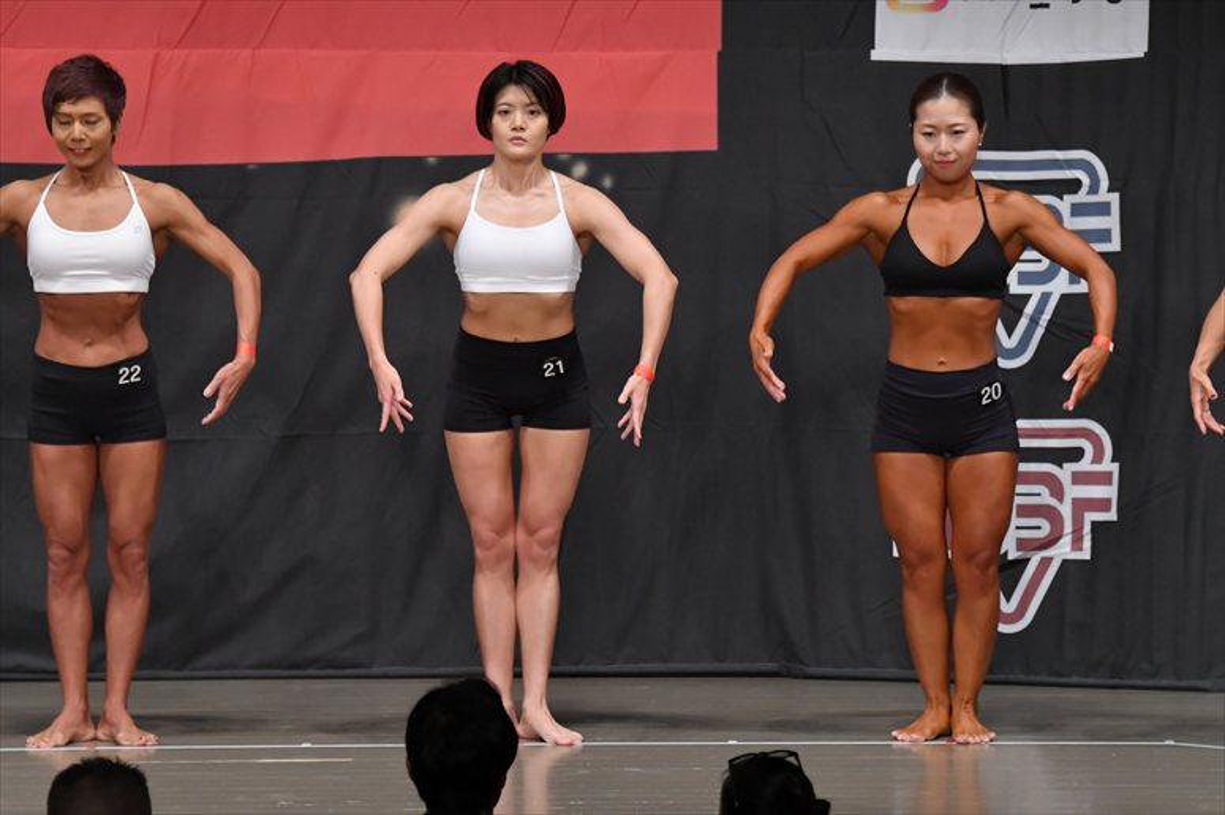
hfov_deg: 9.2
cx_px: 612
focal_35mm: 225
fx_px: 7653
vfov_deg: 6.1
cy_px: 408
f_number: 5.6
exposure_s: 1/400
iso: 4000
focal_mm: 150
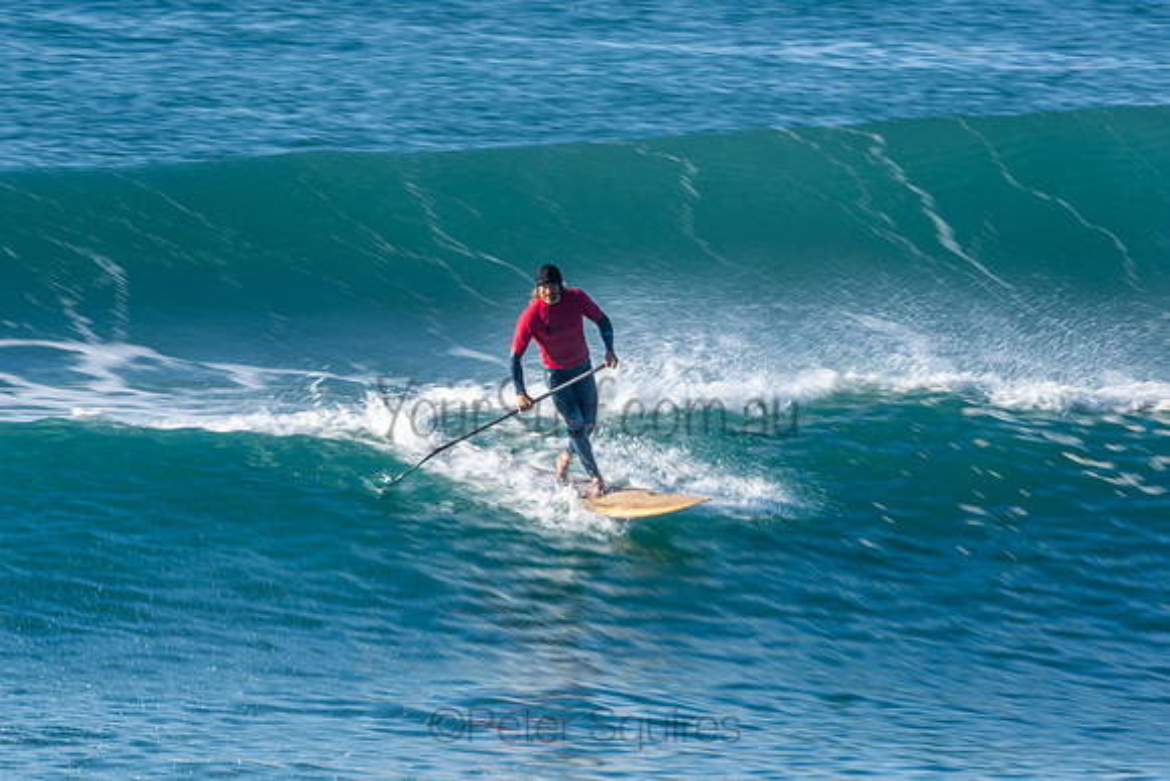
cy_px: 390
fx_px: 24380
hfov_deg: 2.7
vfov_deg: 1.8
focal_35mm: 750
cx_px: 585
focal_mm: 500
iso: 100
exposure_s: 1/30
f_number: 20
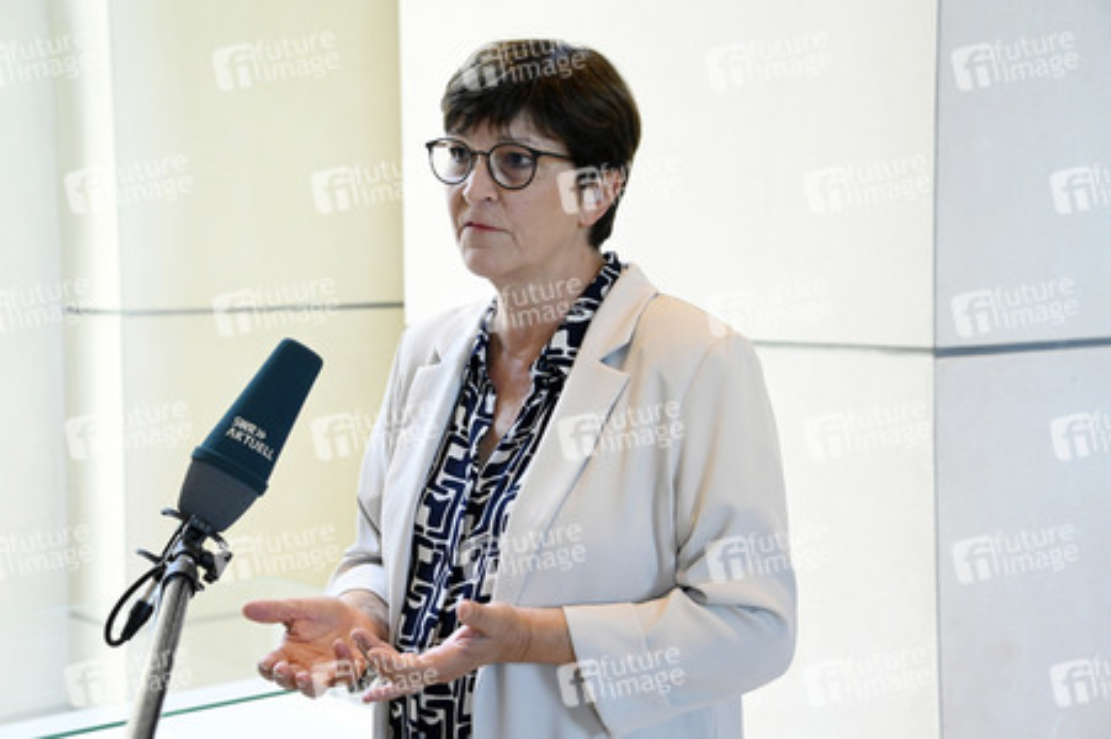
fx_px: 1912
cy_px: 370
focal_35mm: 62
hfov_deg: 32.4
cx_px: 556
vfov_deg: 21.9
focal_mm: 62
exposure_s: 1/125
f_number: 5.6
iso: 5000
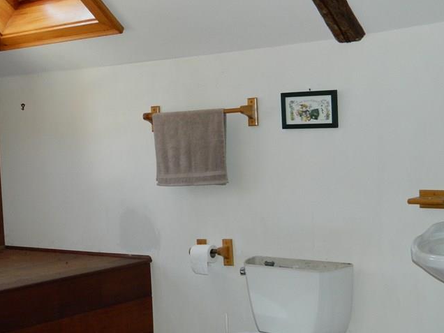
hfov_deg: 28.8
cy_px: 212
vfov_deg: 22.2
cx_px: 98
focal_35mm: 66
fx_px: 847
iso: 200
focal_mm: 7.3
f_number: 3.5
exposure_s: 1/30
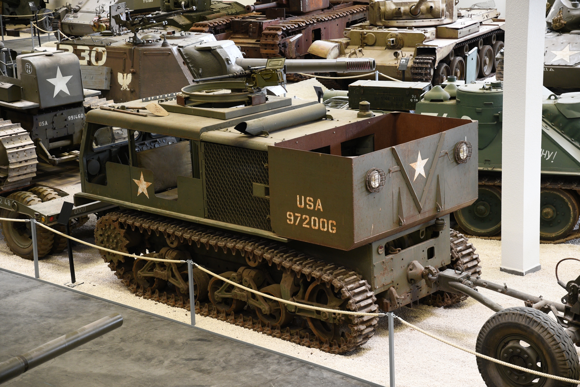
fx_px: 1257
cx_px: 290
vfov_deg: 17.5
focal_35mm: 78
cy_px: 194
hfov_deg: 26.0
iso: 640
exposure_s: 1/40
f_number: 3.8
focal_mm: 52
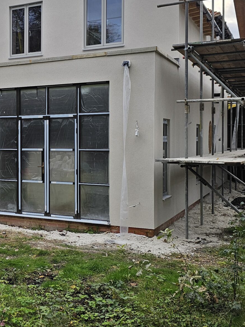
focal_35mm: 50
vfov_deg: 38.2
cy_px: 149
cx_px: 2
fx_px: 472
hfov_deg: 27.5
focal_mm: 6.3
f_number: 1.7
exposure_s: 1/180
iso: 32
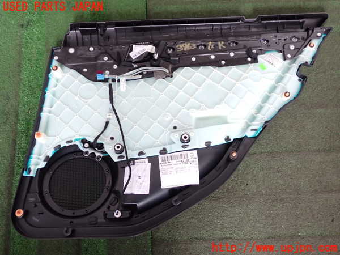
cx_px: 170
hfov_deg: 56.8
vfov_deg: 44.2
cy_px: 128
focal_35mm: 32
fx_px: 314
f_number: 2.4
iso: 400
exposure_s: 1/30
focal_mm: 5.79
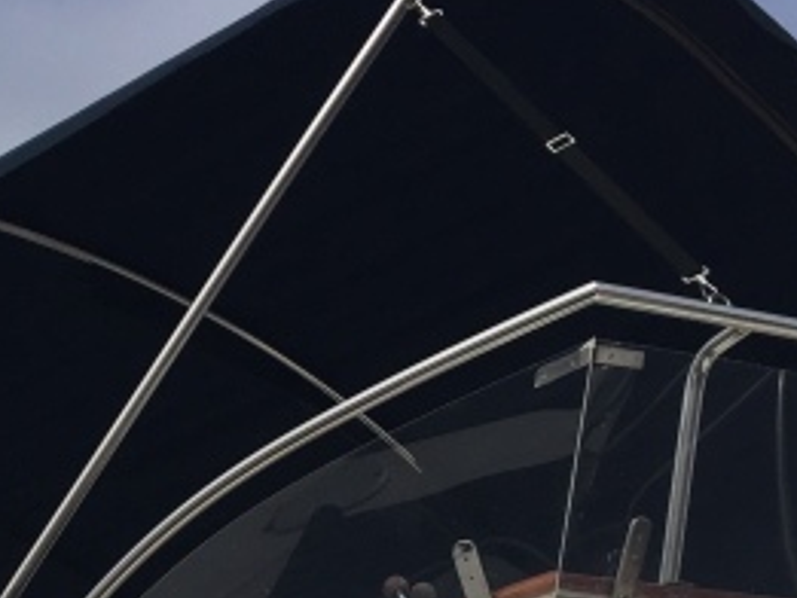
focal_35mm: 89
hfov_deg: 21.4
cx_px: 58
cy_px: 854
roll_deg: -1.7
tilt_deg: +20.0
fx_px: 2050
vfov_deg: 15.5
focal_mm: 4.15
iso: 32
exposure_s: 1/5650
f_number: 2.2
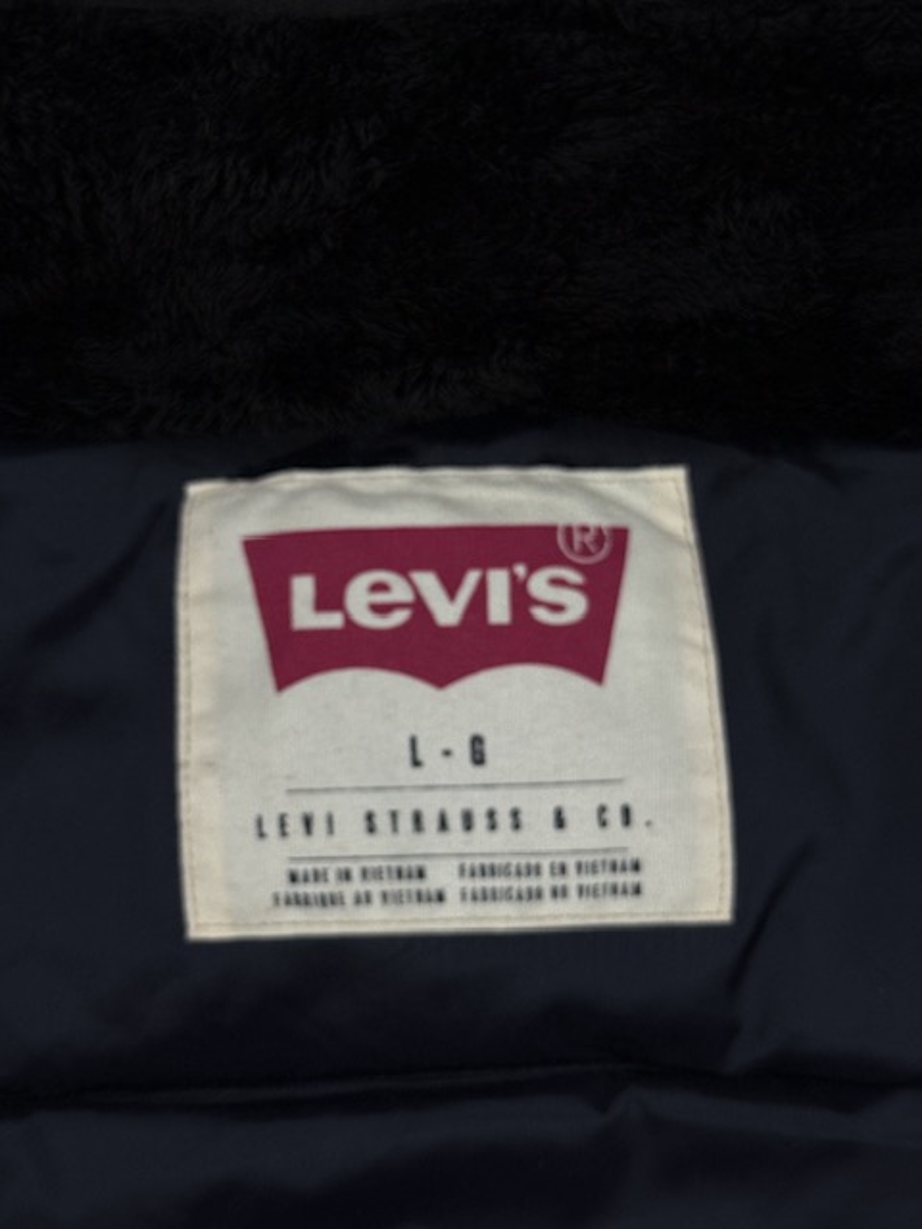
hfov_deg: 30.3
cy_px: 614
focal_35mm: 48
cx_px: 461
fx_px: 1705
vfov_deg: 39.7
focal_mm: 6.76
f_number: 1.78
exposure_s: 1/819
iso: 64
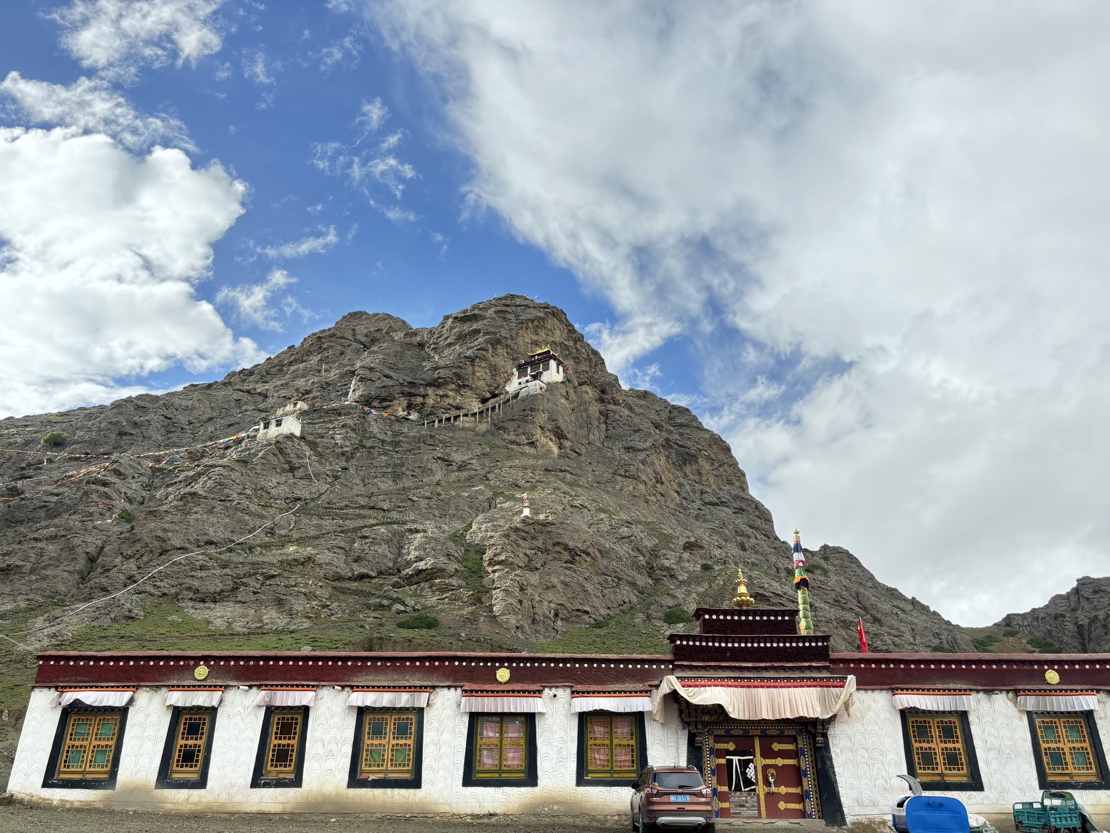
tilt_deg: +25.1
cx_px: 555
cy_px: 416
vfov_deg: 53.1
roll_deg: -0.1
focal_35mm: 26
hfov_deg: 67.3
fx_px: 834
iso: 50
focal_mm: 5.96
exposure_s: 1/1543
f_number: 1.6
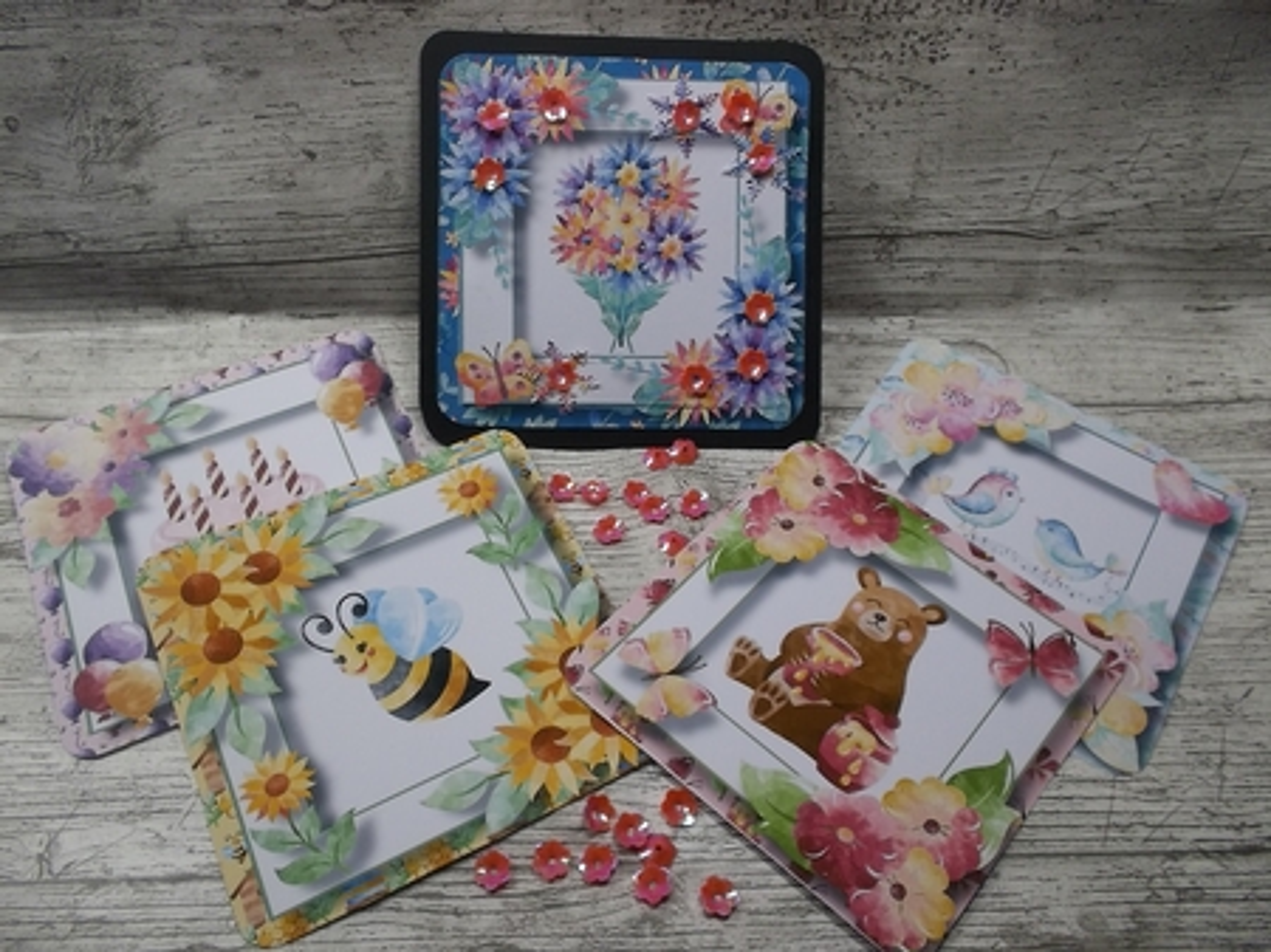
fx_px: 1064
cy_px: 476
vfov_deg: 48.2
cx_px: 636
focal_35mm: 29
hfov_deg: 61.7
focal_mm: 4.1
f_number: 3.3
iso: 86
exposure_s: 1/30
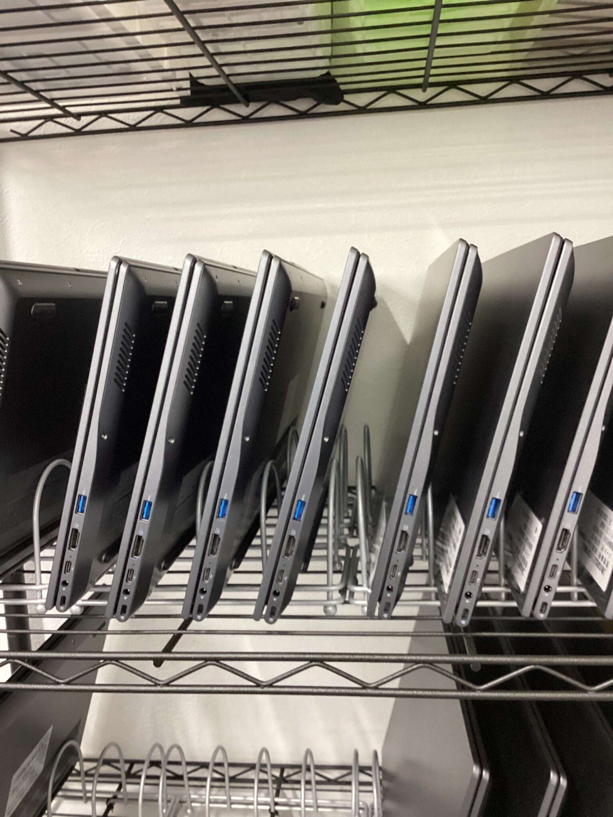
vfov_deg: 58.4
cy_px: 408
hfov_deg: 45.4
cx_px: 306
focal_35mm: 31
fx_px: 732
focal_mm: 3.3
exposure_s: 1/40
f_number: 2.4
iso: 320
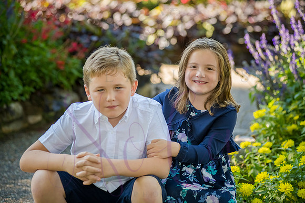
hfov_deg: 16.4
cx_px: 152
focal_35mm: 125
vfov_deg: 11.0
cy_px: 102
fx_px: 1059
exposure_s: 1/640
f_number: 4
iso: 800
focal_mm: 125
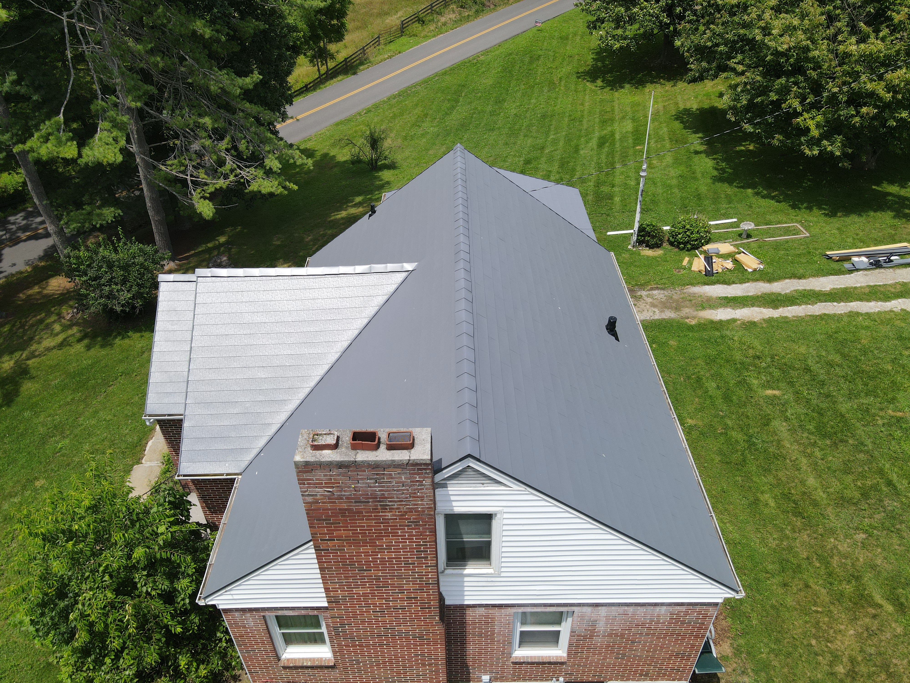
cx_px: 455
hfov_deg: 71.6
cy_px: 342
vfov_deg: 56.8
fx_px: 631
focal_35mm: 24
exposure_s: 1/640
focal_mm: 4.5
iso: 100
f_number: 2.8
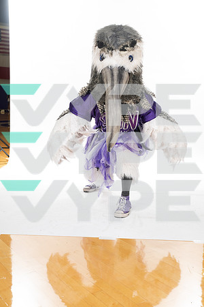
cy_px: 154
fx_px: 391
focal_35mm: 46
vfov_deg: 42.7
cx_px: 102
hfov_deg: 29.2
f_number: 7.1
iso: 800
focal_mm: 46
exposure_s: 1/320
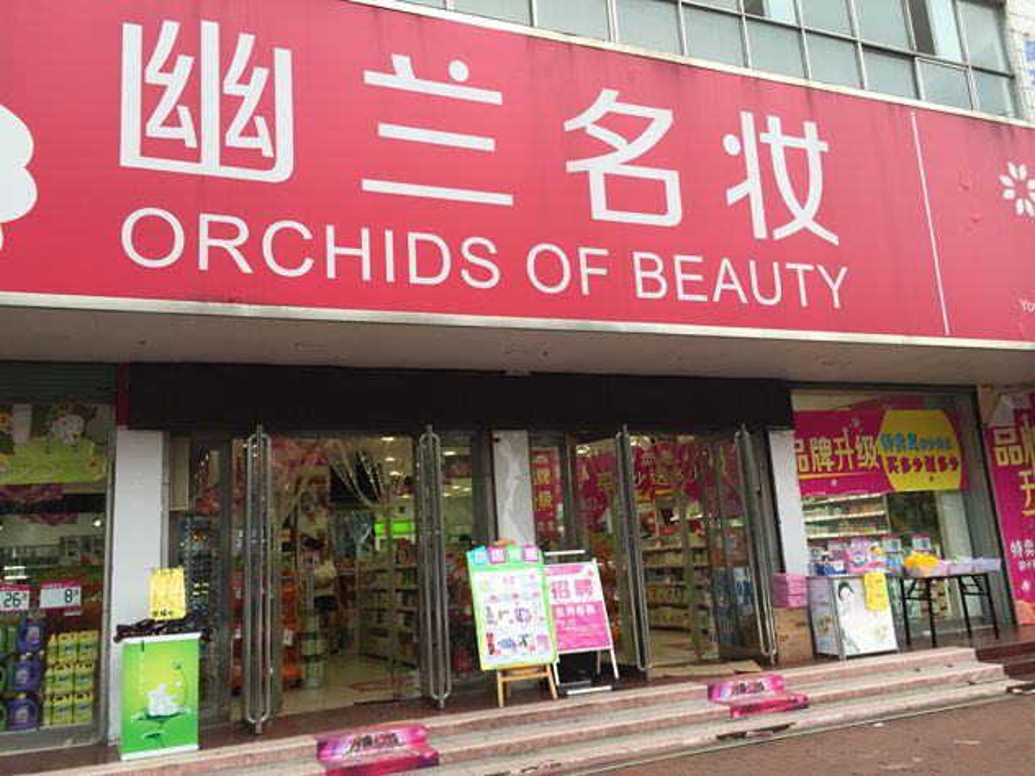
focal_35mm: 29
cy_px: 388
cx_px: 518
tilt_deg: +13.2
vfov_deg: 48.2
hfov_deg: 61.7
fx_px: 867
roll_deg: +2.8
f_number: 2.2
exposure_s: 1/122
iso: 32
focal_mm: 4.15
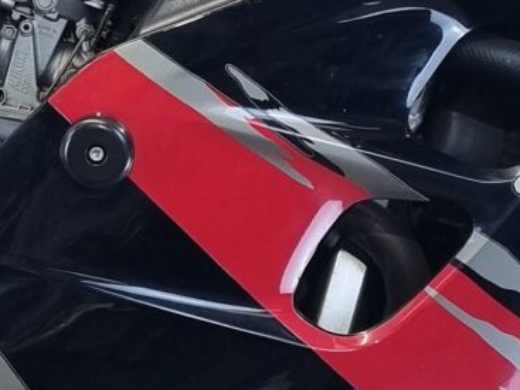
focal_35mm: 145
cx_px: -96
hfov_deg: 13.3
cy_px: 104
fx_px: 2177
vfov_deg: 10.2
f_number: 1.8
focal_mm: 5.4
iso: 80
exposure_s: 1/100
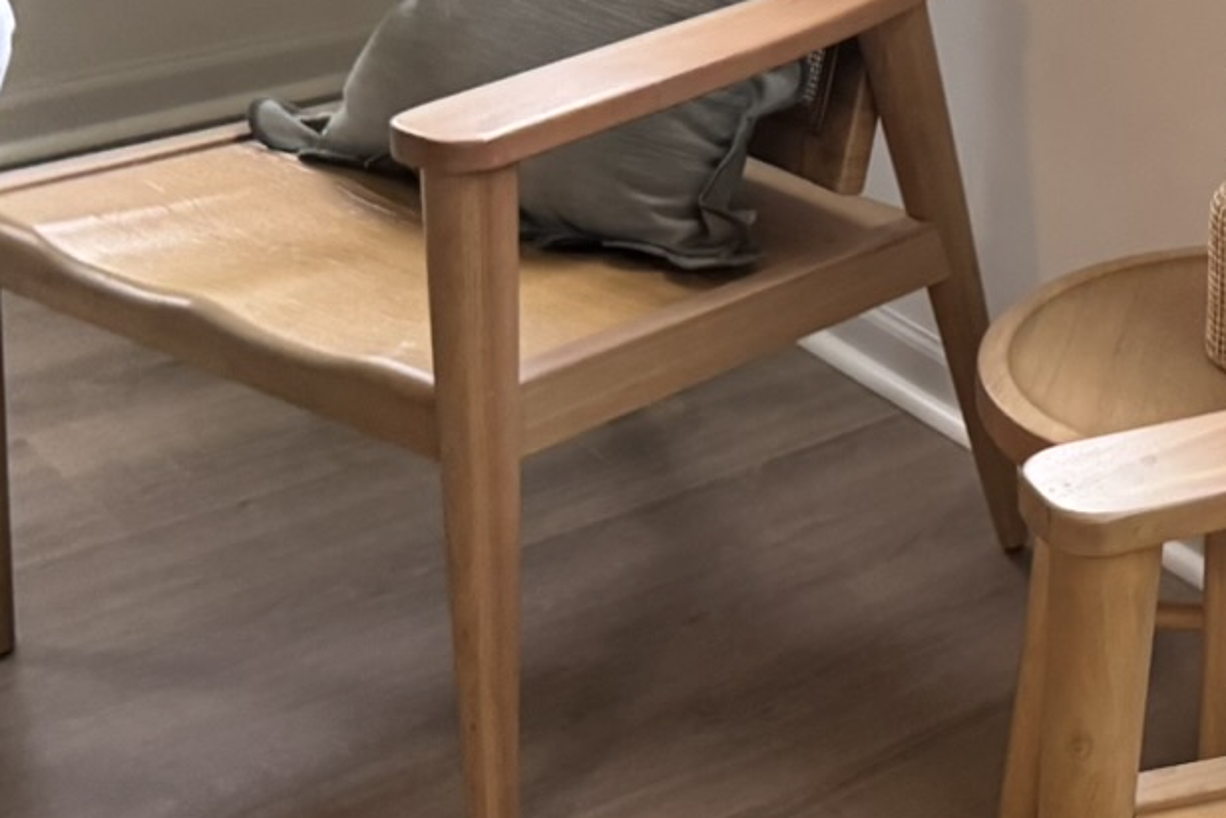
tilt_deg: -16.0
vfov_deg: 16.1
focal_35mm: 83
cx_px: 1479
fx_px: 2827
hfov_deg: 22.5
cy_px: -14
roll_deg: -2.4
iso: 320
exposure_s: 1/60
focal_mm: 6.76
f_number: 1.78
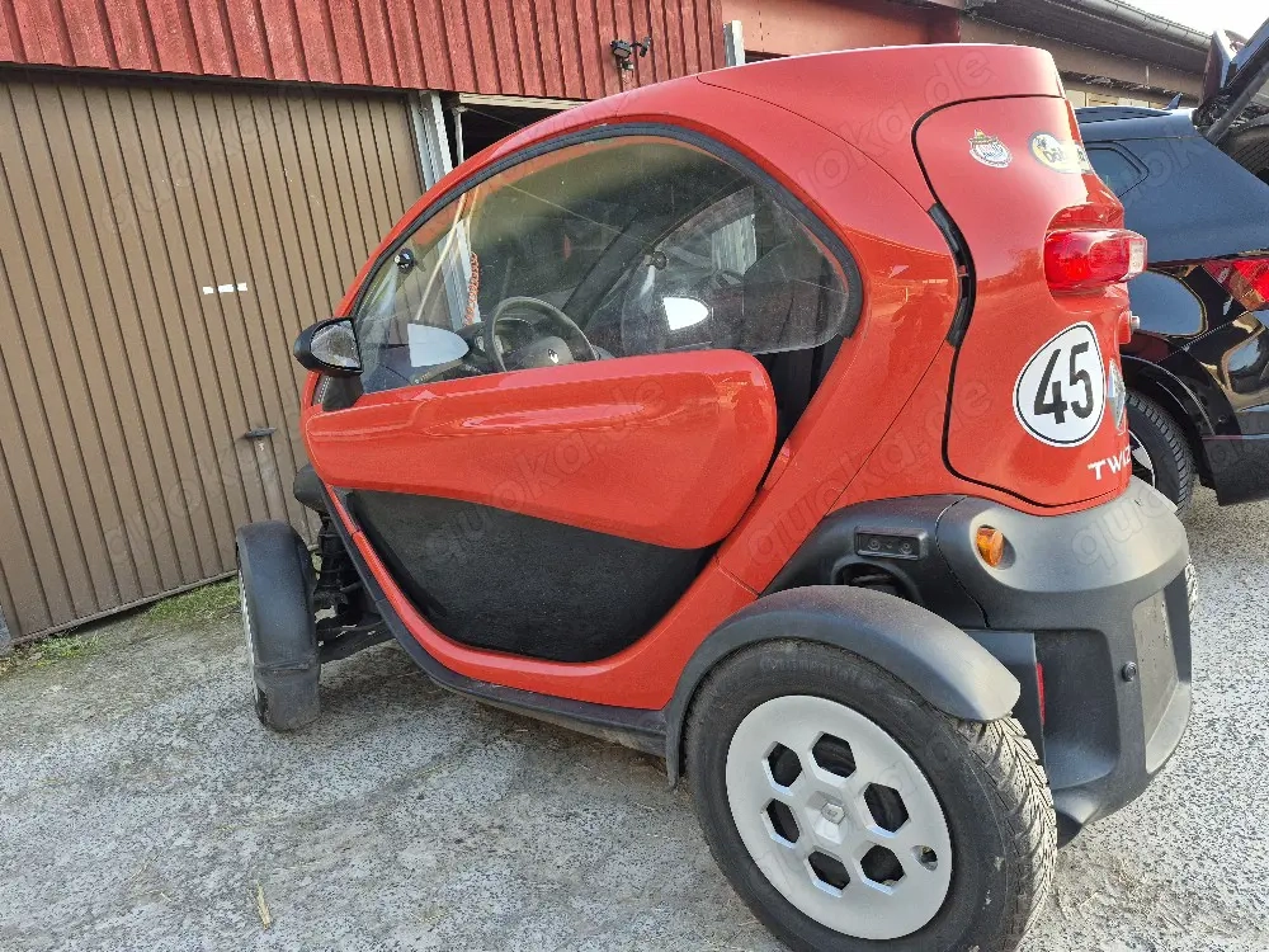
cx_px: 634
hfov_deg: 73.9
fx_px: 843
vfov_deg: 58.9
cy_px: 476
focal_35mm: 23
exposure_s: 1/182
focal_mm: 5.4
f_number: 1.8
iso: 50
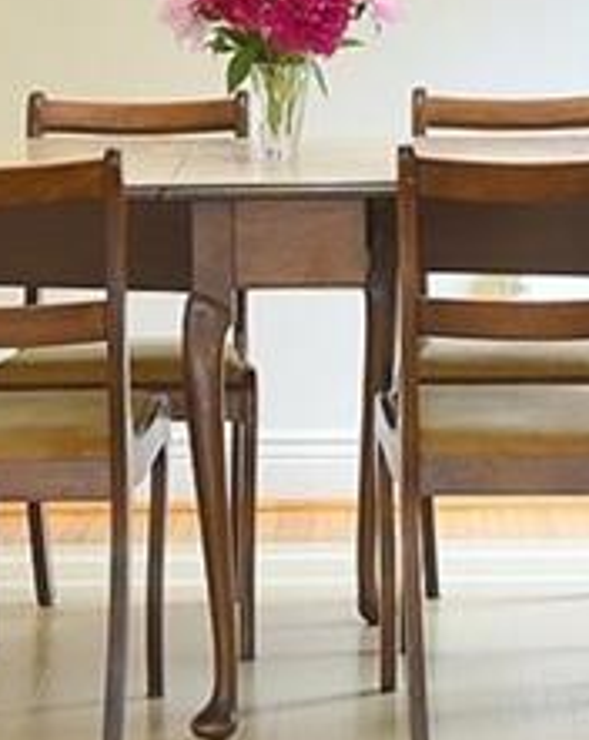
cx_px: 438
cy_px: 17
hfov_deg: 11.4
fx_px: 2950
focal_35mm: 135
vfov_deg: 14.1
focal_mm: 31
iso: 500
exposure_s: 1/60
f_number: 6.3
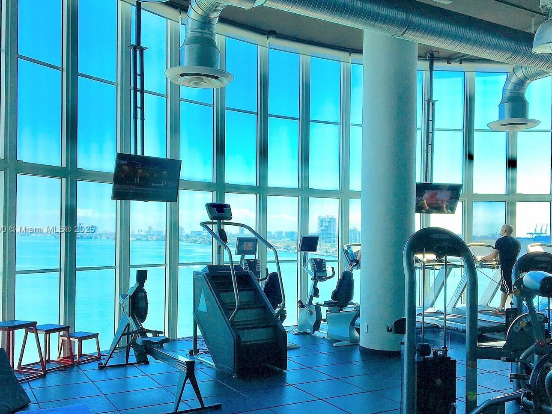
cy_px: 230
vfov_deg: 39.6
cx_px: 300
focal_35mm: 36
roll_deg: -0.2
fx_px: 574
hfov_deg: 51.3
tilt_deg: +0.7
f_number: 2.2
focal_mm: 4.15
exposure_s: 1/538
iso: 25
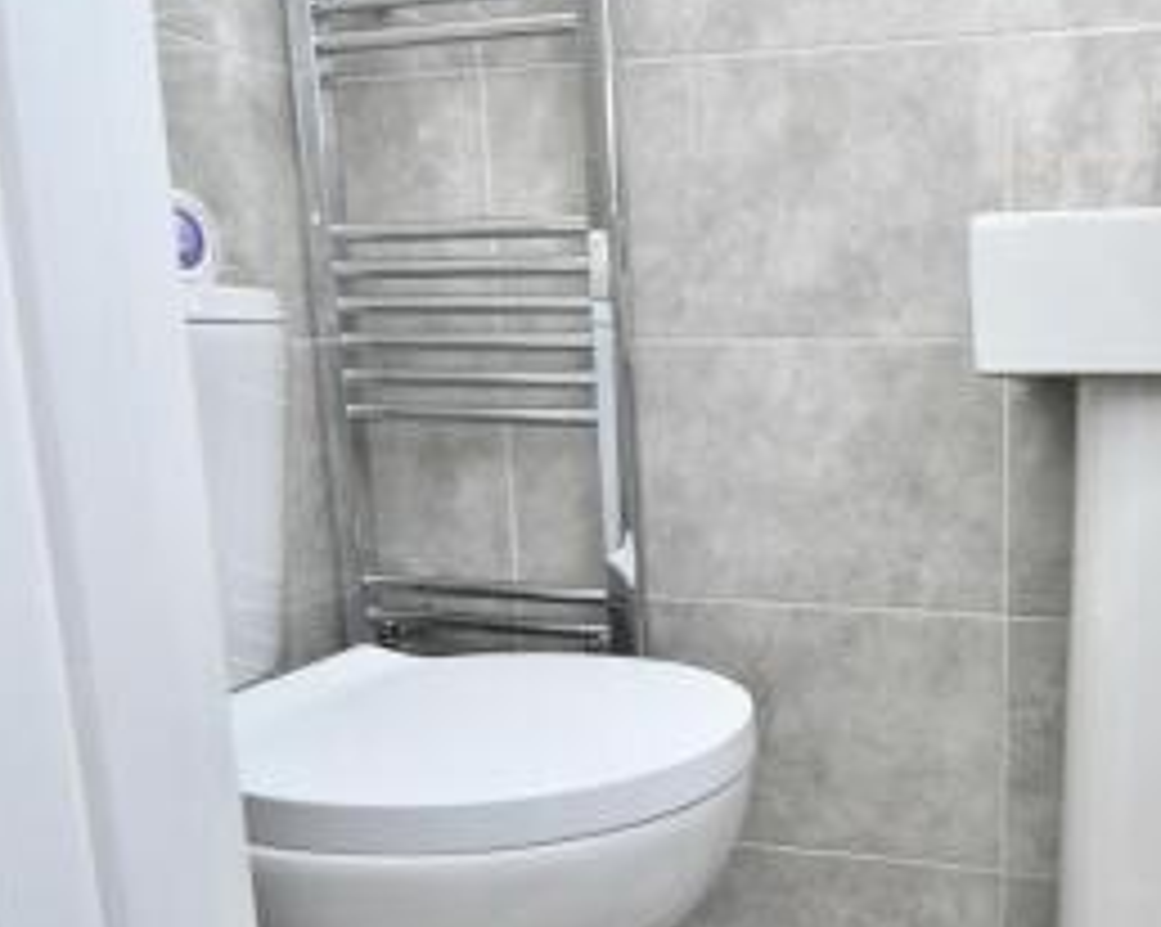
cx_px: 1058
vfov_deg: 54.8
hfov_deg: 56.4
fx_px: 893
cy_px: 506
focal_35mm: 26
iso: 100
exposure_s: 1/250
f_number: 4.5
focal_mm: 10
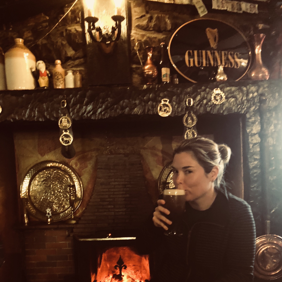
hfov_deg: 48.4
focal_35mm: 34
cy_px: 186
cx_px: 145
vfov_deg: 47.7
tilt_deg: -3.4
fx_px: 313
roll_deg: +1.9
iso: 125
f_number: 1.8
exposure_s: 1/4
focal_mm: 3.99
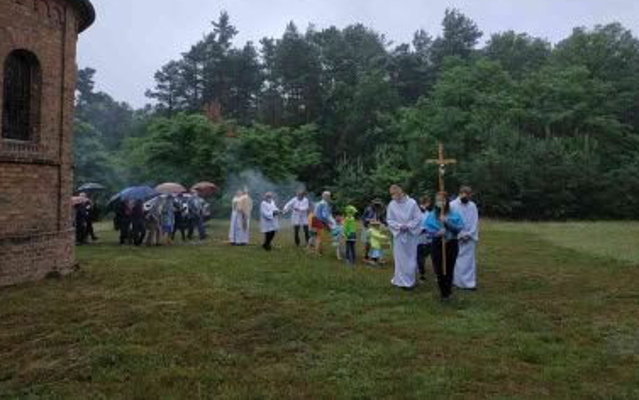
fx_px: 470
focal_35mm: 27
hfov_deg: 68.4
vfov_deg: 45.6
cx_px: 322
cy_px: 147
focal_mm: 3.94
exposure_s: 1/647
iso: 160
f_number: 1.9
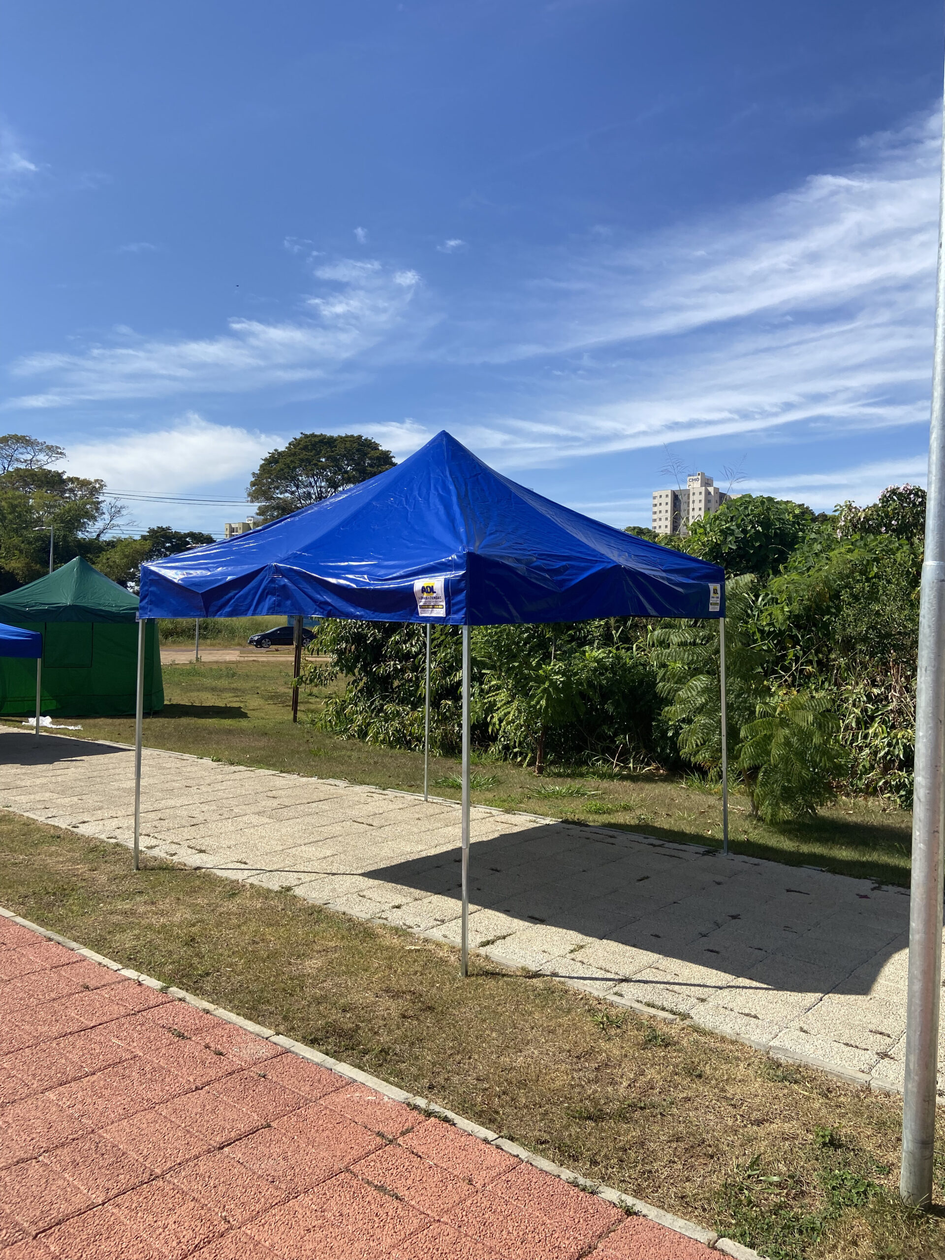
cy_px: 630
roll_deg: -0.4
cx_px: 472
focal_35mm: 26
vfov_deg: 67.3
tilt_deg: -1.0
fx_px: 946
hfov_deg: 53.1
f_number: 1.8
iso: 32
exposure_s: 1/2817
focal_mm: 4.25
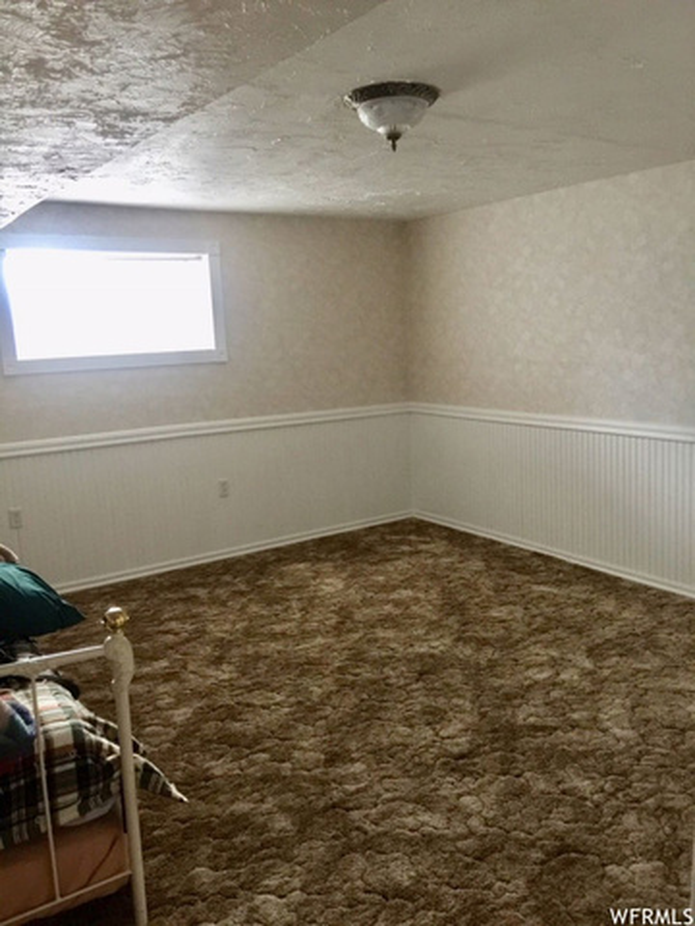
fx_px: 776
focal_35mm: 29
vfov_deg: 61.7
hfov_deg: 48.2
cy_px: 463
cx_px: 348
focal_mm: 4.15
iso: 125
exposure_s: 1/10
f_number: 2.2
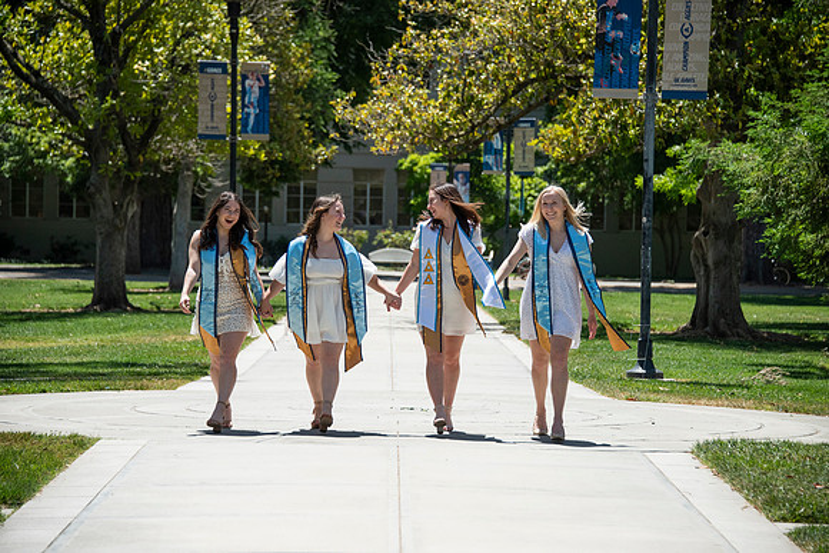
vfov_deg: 10.2
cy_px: 276
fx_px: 3109
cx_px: 414
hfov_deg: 15.2
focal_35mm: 135
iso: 500
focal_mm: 135
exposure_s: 1/3200
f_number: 5.6
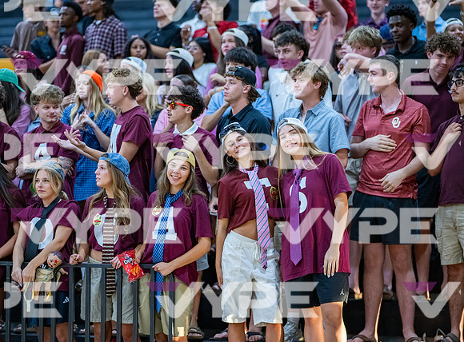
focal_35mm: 91
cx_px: 232
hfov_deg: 21.6
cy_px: 171
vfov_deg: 16.1
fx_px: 1213
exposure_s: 1/1600
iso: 1250
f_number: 1.2
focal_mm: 85
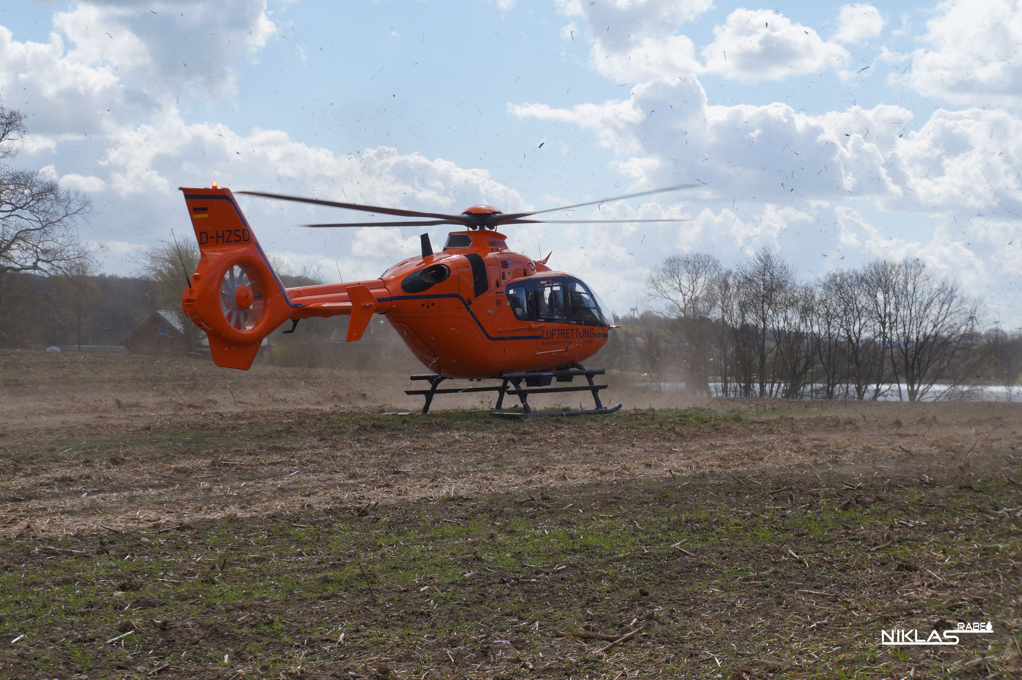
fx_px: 2341
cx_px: 511
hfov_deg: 24.6
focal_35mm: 82
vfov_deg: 16.5
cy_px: 340
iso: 100
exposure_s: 1/500
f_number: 7.1
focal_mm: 55
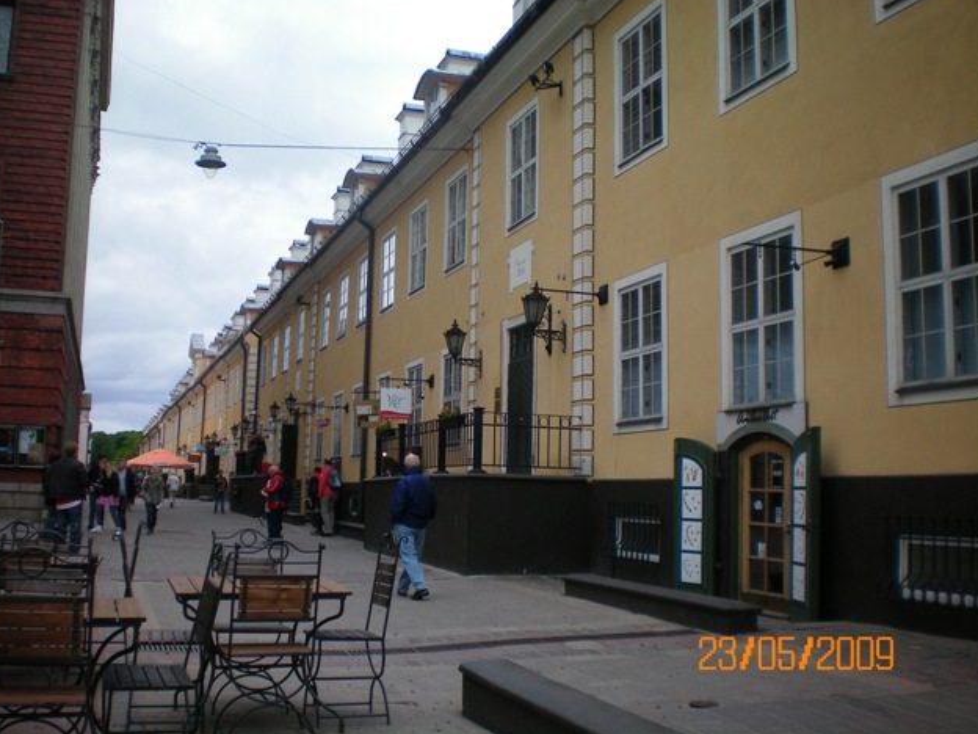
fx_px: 1102
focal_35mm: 39
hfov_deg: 47.9
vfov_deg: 36.8
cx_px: 487
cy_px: 364
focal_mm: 6.3
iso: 64
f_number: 3.1
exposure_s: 1/320
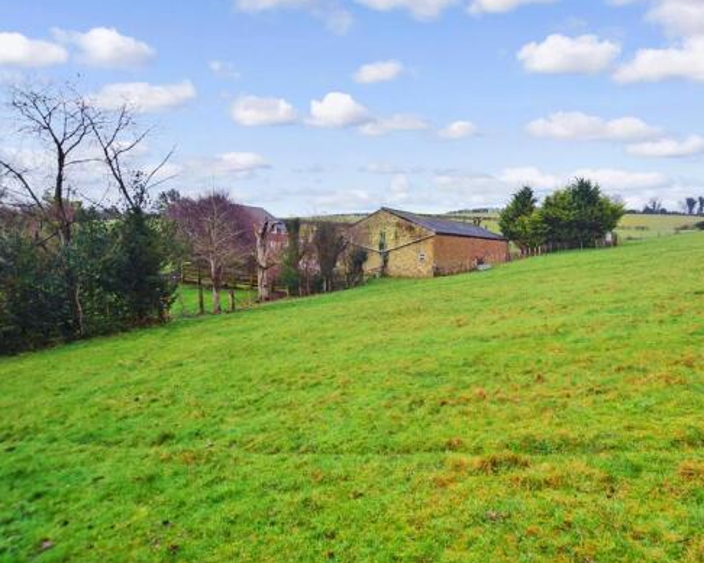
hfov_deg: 81.4
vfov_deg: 70.8
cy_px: 260
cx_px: 449
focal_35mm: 19
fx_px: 396
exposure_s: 1/40
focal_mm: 10
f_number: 5
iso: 100
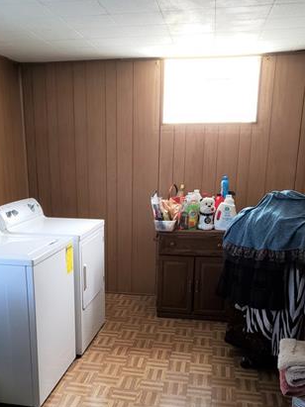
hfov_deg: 37.5
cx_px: 116
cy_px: 280
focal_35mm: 38
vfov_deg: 47.9
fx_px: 447
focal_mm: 4.3
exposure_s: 1/60
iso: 100
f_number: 1.5
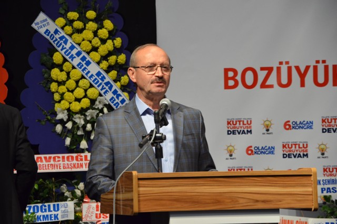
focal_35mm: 158
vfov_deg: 8.7
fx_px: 1471
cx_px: 168
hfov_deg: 13.1
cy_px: 112
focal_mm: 105
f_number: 5.6
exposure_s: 1/60
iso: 1600
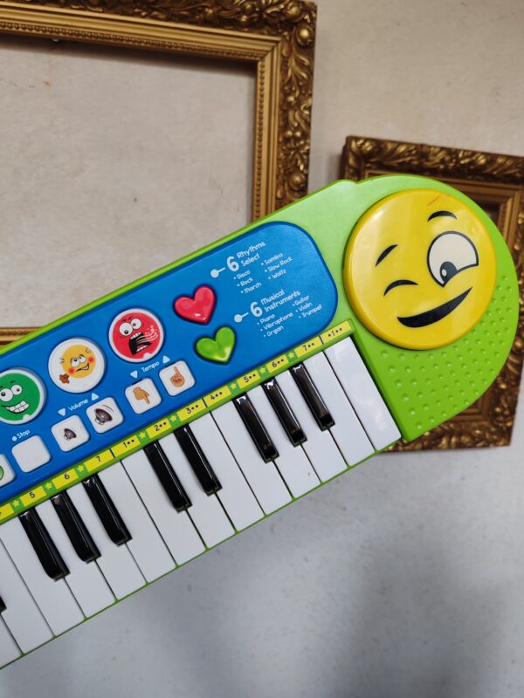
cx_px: 262
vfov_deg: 65.3
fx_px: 545
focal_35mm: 27
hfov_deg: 51.4
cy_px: 349
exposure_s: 1/100
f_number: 1.9
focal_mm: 6.12
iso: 200
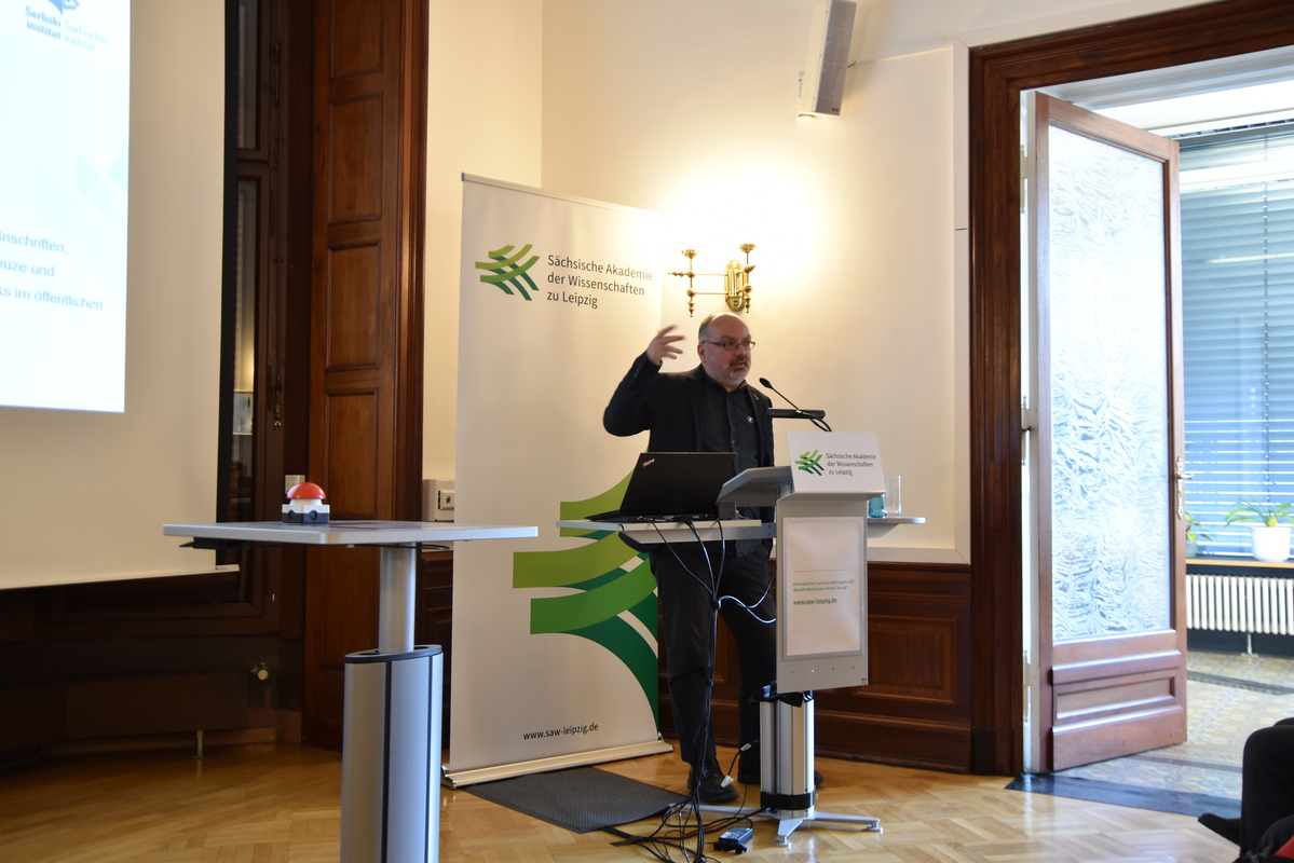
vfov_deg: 38.4
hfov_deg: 55.1
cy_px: 432
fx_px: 1240
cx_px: 647
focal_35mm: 34
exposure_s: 1/20
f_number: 3.5
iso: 400
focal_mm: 23
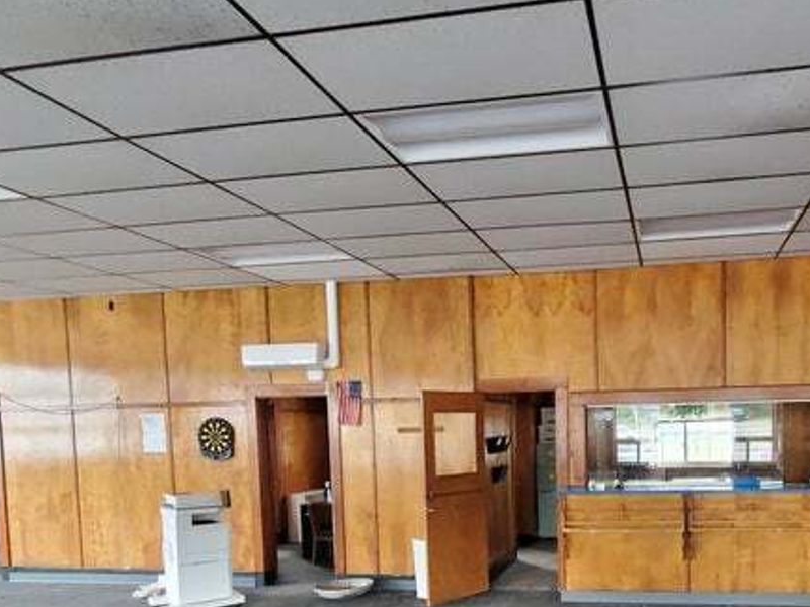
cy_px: 474
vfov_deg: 50.3
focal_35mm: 26
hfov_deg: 65.1
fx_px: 608
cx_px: 556
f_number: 2.2
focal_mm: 1.8
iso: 400
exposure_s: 1/40
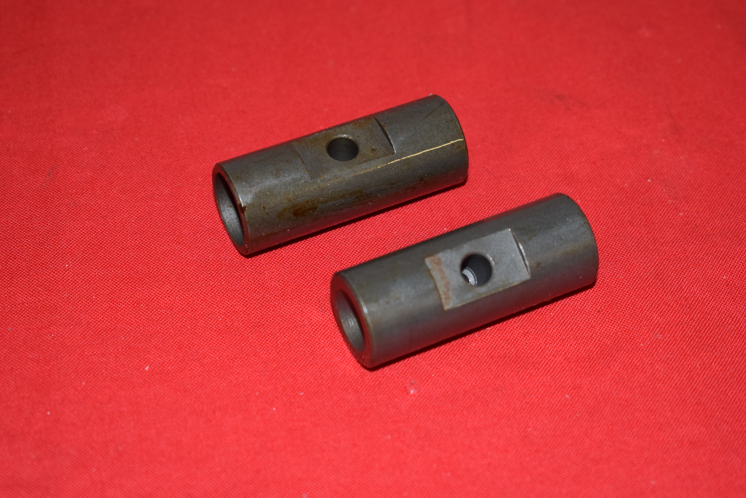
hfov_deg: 24.6
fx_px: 1710
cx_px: 373
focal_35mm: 82
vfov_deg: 16.6
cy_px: 249
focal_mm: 55
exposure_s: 1/200
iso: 1250
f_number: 5.6
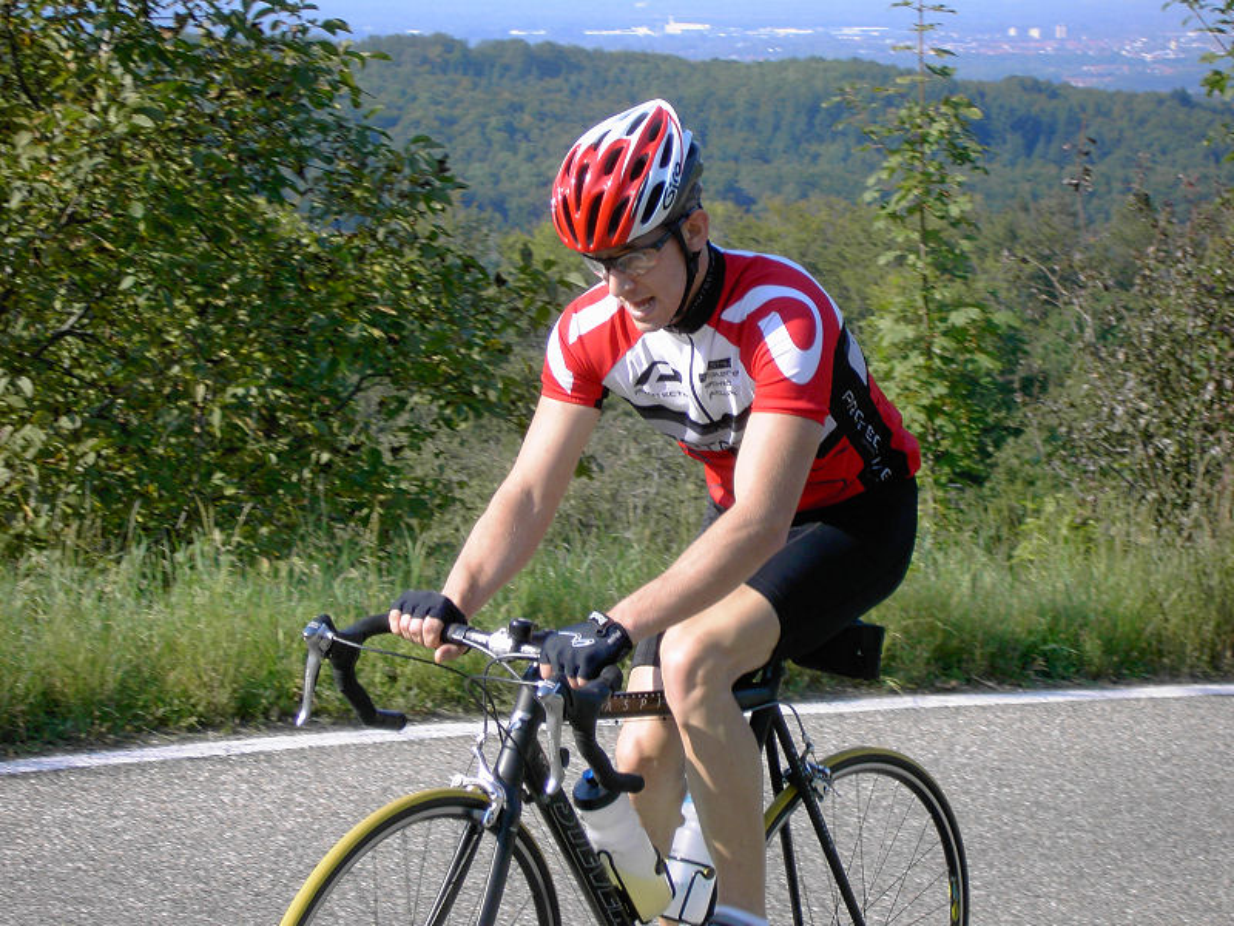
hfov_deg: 18.7
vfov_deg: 14.1
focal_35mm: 105
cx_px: 617
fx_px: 3743
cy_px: 463
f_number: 5.6
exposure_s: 1/320
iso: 100
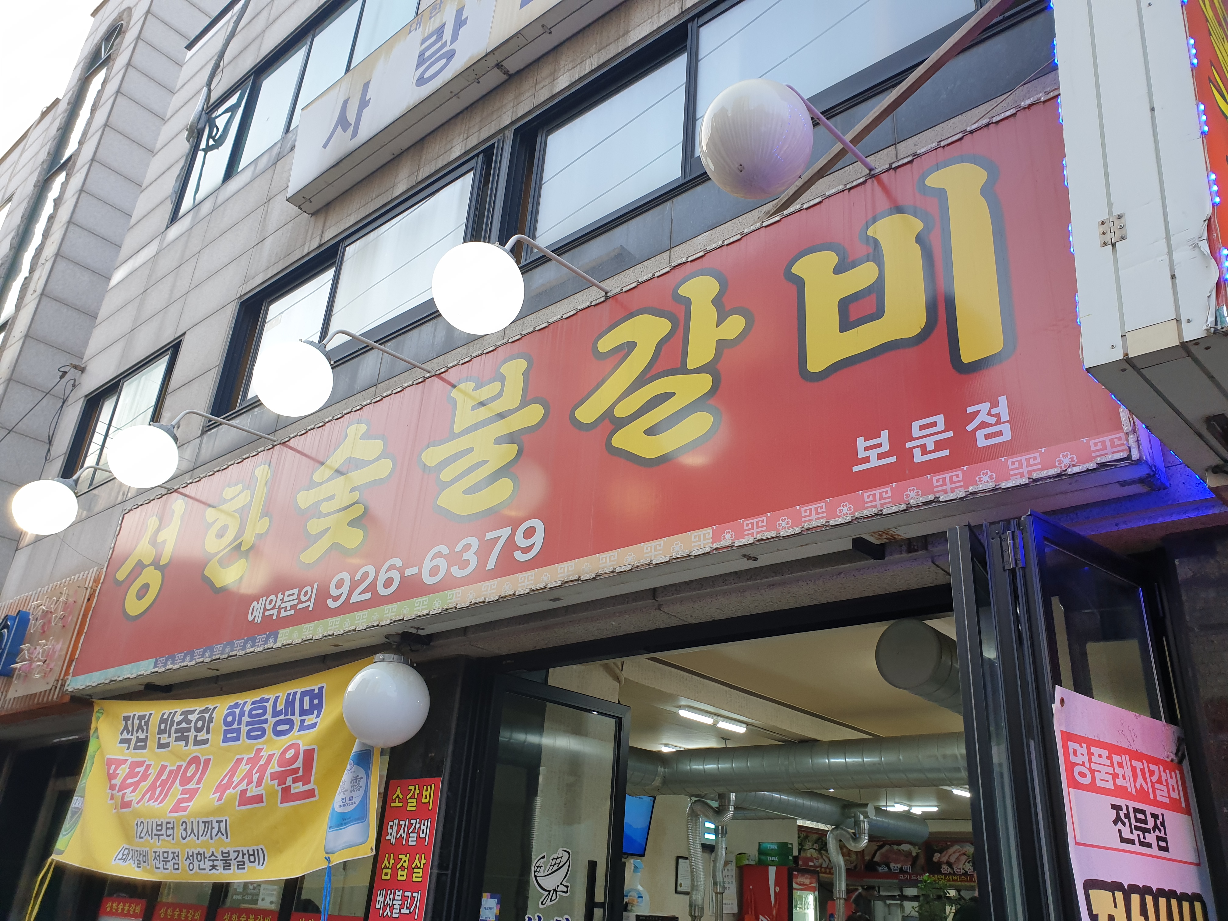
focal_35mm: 26
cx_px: 614
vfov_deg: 53.1
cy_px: 460
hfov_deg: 67.3
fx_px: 922
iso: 80
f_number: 2.4
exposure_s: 1/120
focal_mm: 4.3
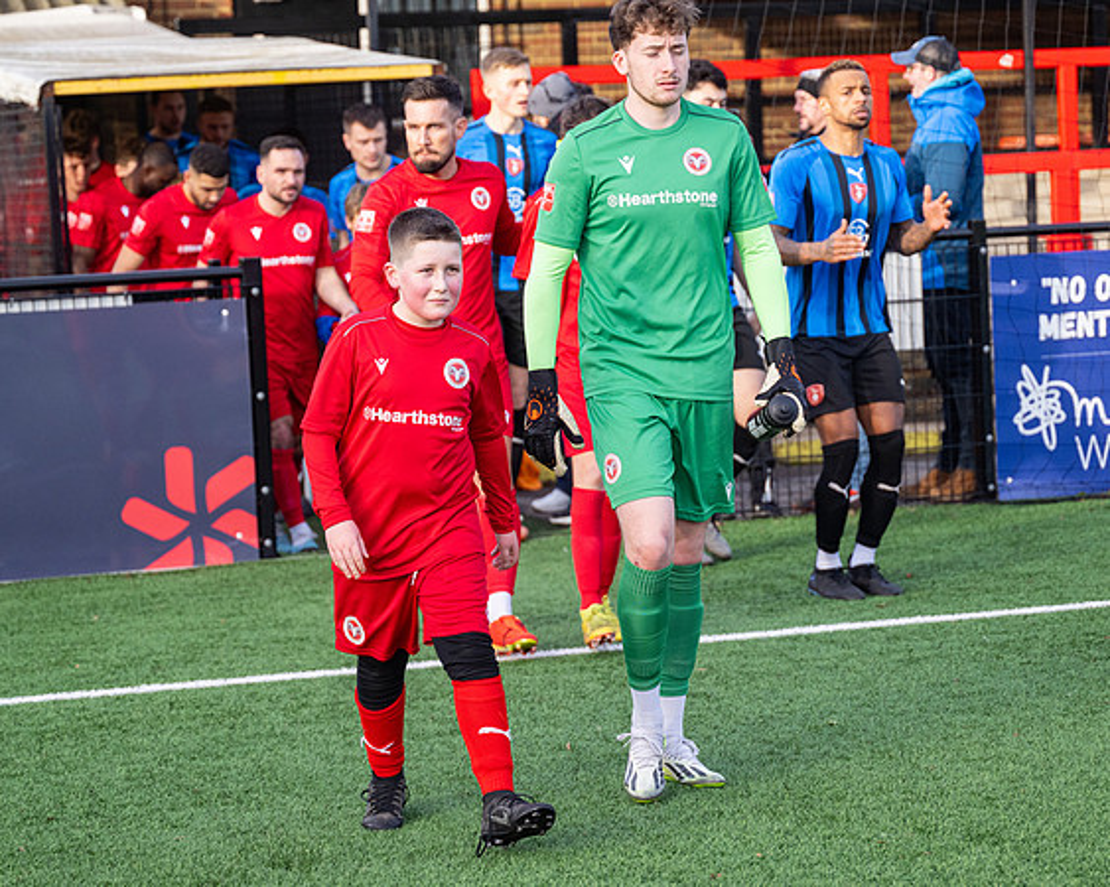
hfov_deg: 16.8
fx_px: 3750
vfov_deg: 13.5
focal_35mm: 114
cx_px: 613
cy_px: 454
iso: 800
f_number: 4
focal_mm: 98
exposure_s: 1/2000
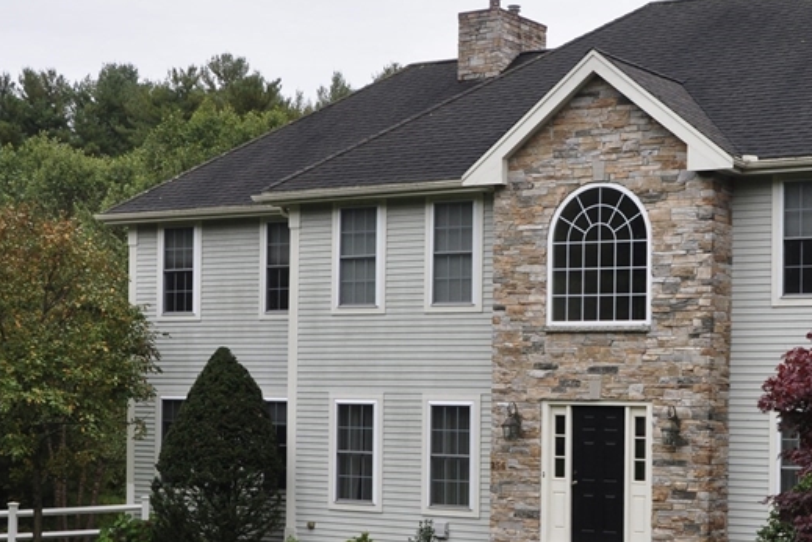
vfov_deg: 19.1
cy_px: 365
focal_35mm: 71
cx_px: 573
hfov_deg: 28.2
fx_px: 1601
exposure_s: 1/60
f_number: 8
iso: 320
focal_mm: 24
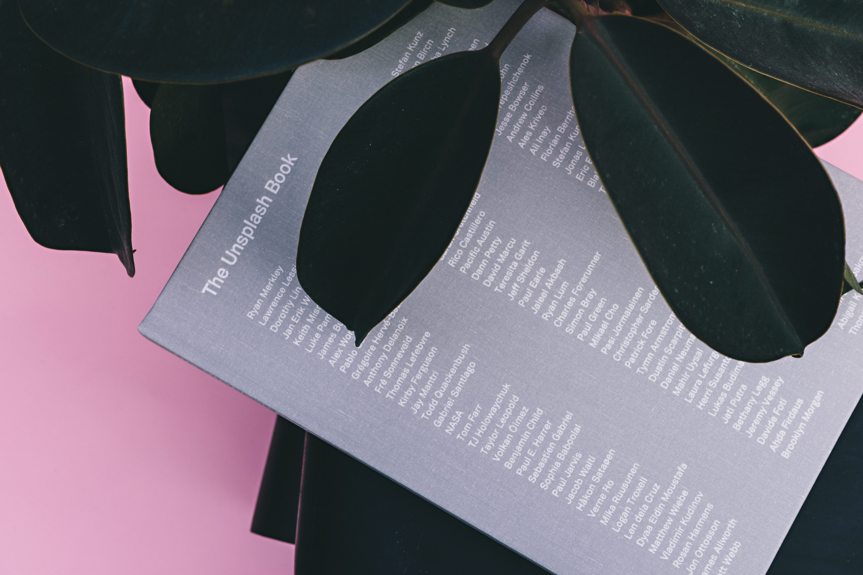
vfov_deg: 24.2
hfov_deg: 35.6
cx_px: 432
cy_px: 288
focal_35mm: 56
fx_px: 1342
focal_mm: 56
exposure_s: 1/80
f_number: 14
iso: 400
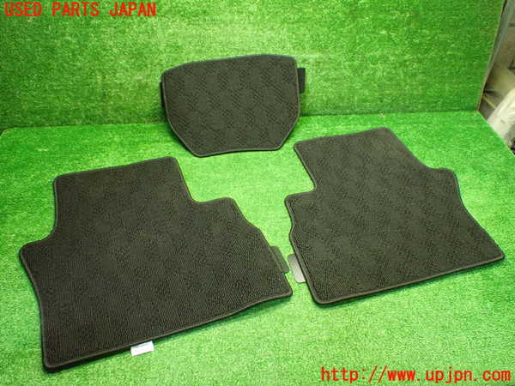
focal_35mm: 30
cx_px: 258
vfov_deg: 46.8
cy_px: 193
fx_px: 446
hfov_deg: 60.0
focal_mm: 5.4
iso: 800
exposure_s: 1/60
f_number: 2.3
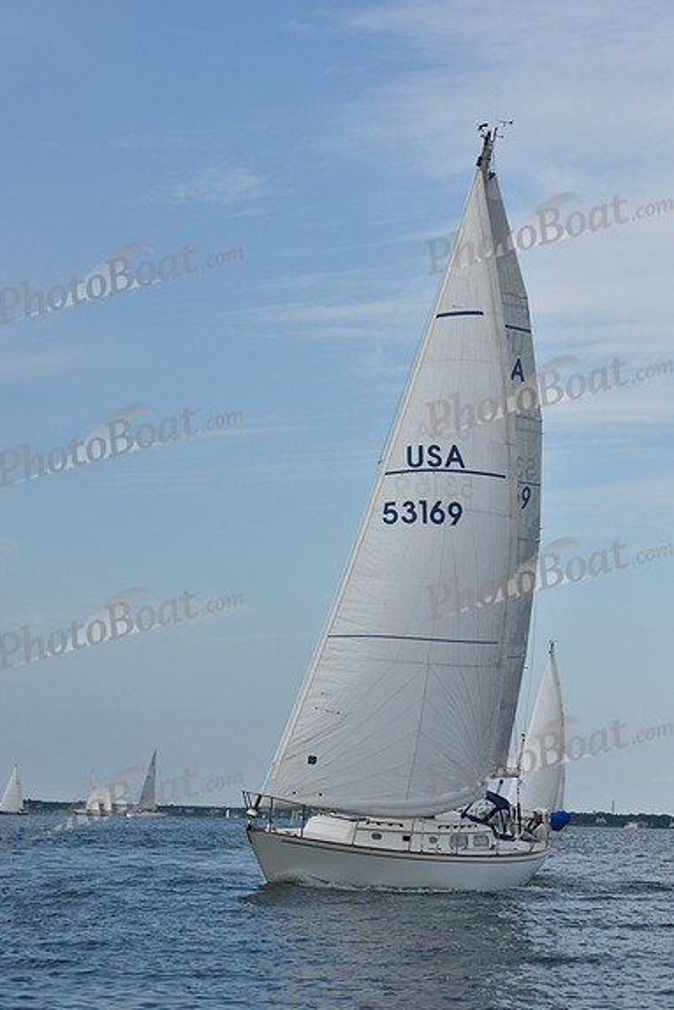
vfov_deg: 20.6
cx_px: 335
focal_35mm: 99
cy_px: 509
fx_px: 2778
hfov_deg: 13.8
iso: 320
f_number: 9
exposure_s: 1/1000
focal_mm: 98
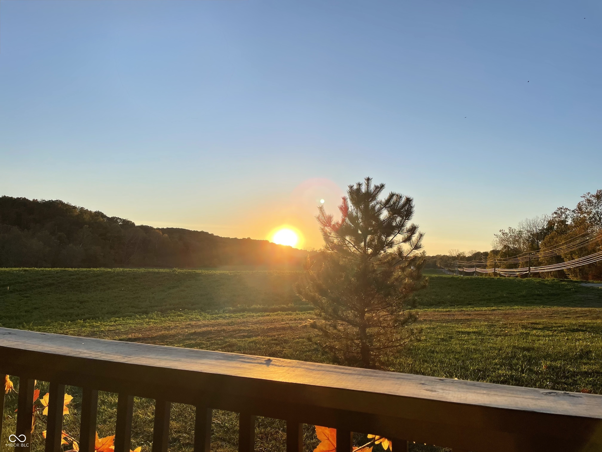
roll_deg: -1.4
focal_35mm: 26
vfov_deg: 53.1
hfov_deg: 67.3
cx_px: 301
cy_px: 226
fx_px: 452
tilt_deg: +4.7
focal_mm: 4.2
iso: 32
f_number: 1.6
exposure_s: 1/2506
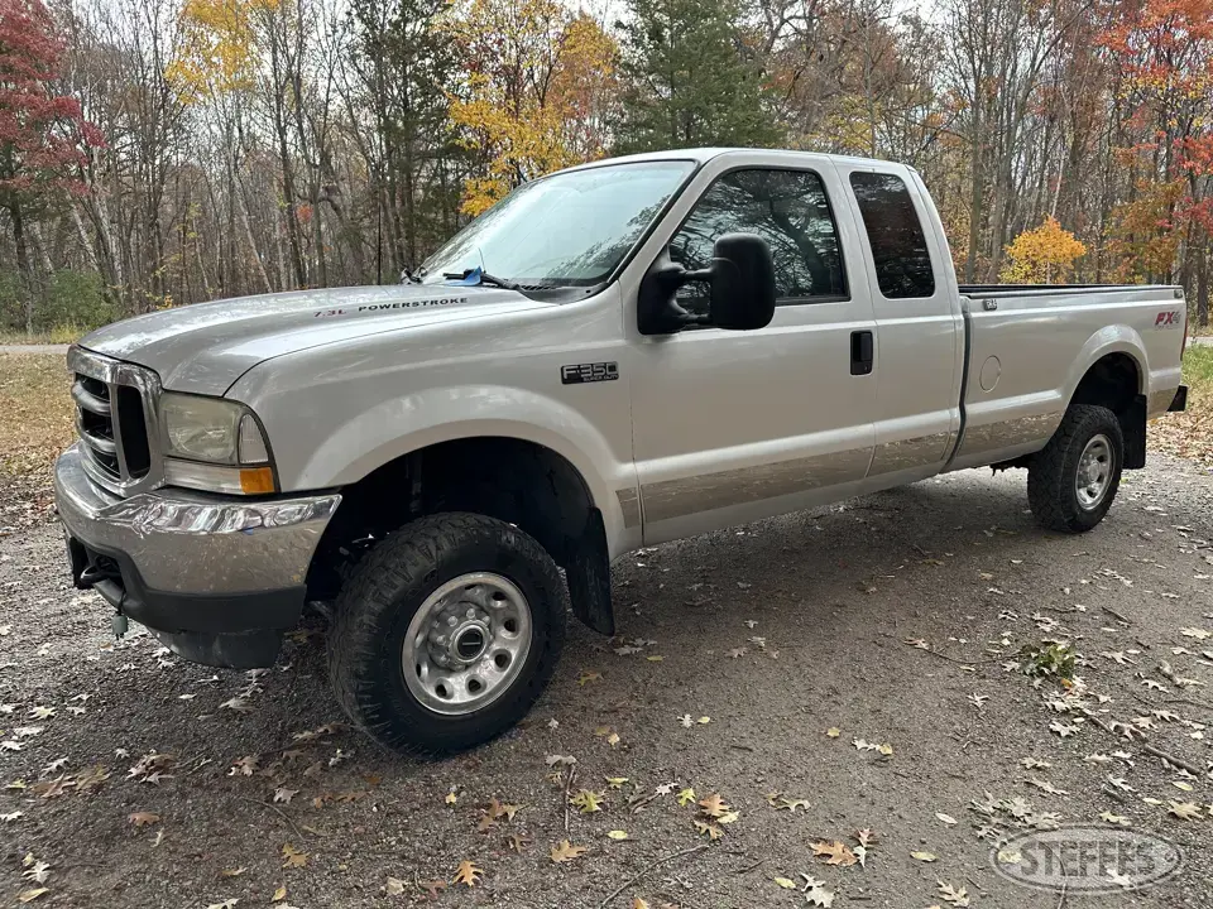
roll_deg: +1.9
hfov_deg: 71.6
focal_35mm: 24
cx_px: 606
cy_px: 454
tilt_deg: -9.5
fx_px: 841
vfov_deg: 56.8
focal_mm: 6.86
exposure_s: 1/165
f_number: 1.78
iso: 80
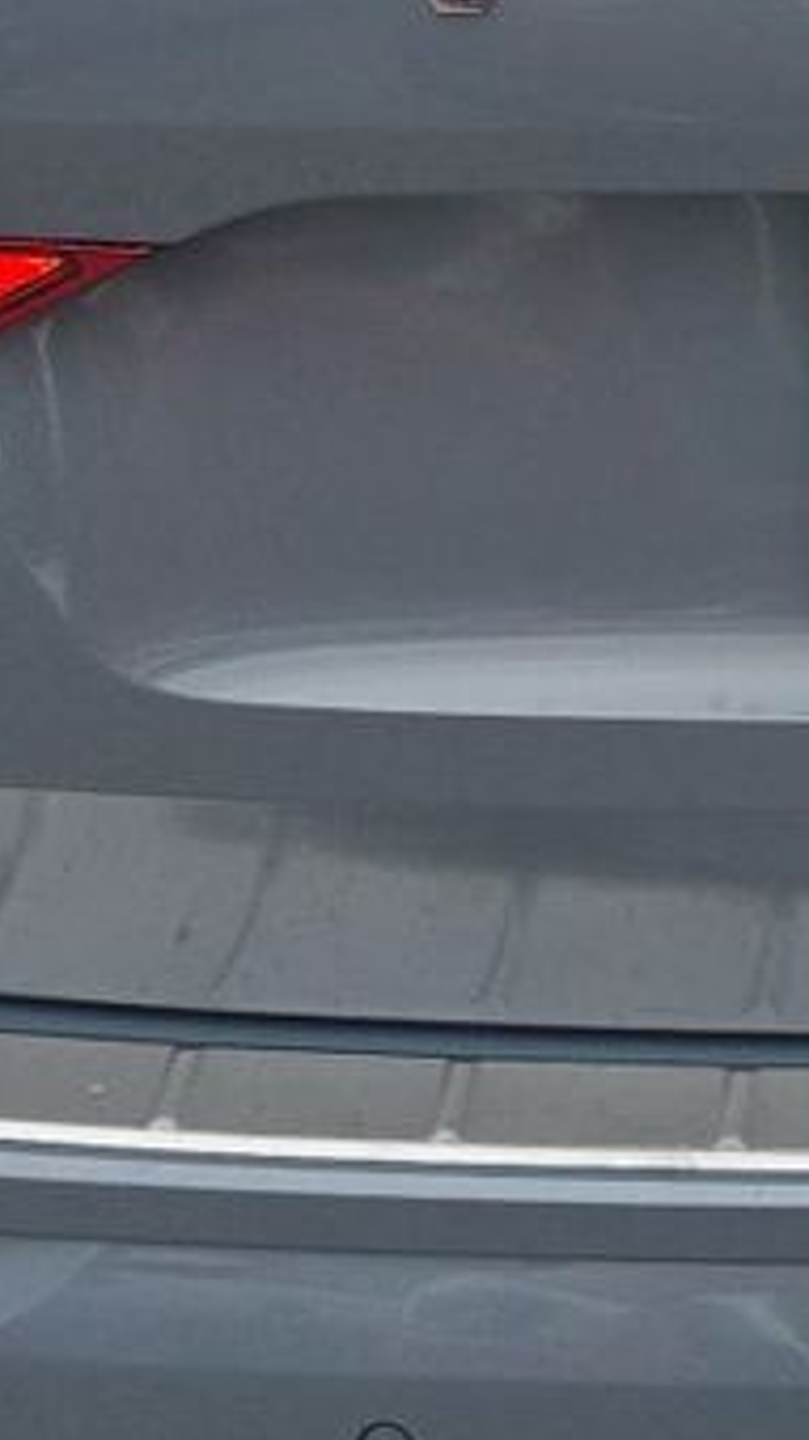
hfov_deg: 9.9
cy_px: -178
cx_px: 1250
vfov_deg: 17.5
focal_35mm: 118
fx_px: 4505
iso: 63
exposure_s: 1/2088
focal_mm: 6.5
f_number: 1.4
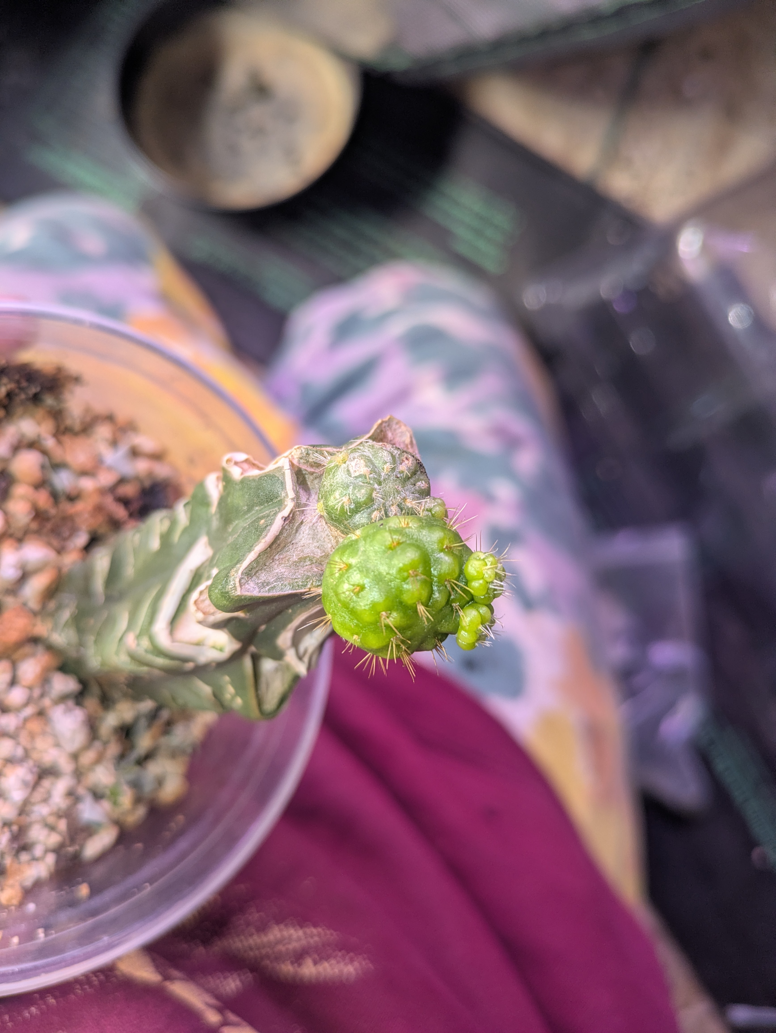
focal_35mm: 25
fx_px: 747
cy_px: 516
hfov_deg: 54.9
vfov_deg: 69.4
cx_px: 388
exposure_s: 1/120
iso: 86
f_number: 1.89
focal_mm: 5.43
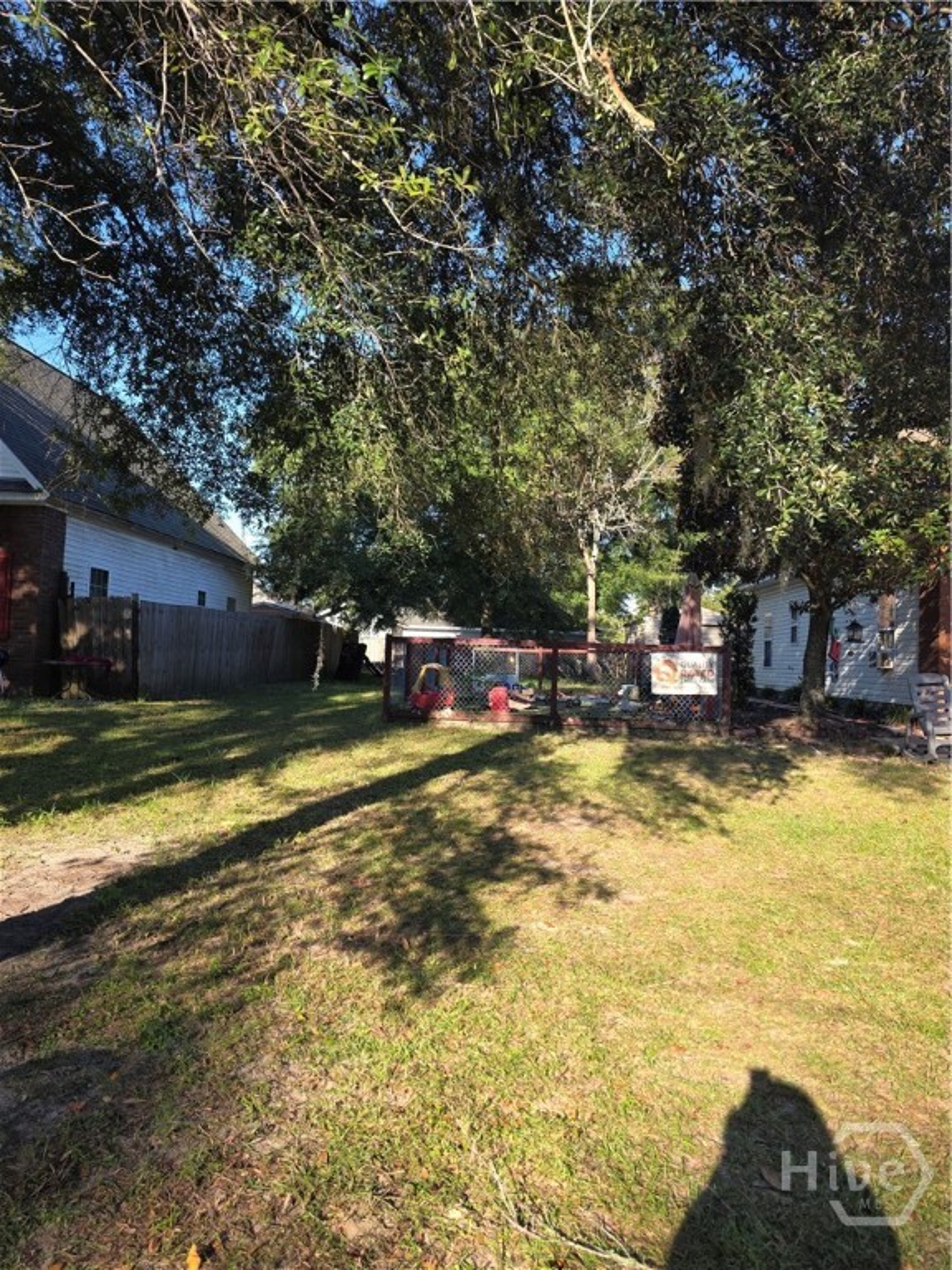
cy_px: 635
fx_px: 843
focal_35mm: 23
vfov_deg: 73.9
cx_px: 476
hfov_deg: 58.9
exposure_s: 1/1225
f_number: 1.7
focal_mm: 6.3
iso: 80
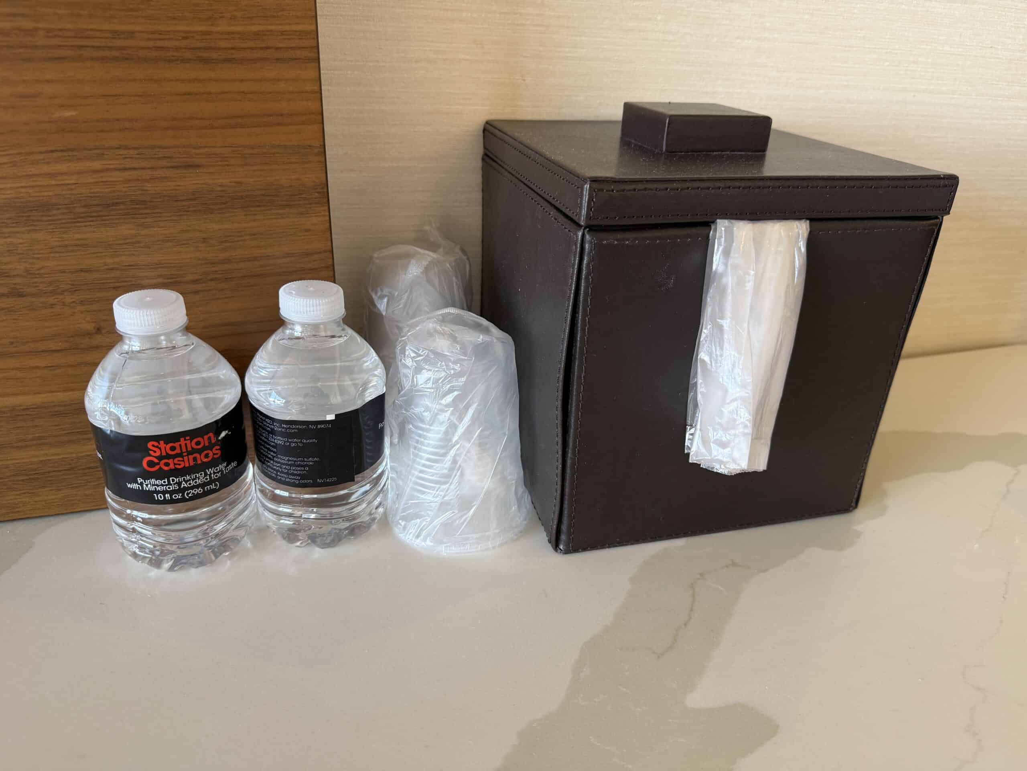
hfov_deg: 71.6
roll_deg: -2.9
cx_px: 514
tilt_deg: -25.9
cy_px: 386
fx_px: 712
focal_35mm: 24
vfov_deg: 56.8
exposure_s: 1/60
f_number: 1.78
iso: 160
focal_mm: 6.76
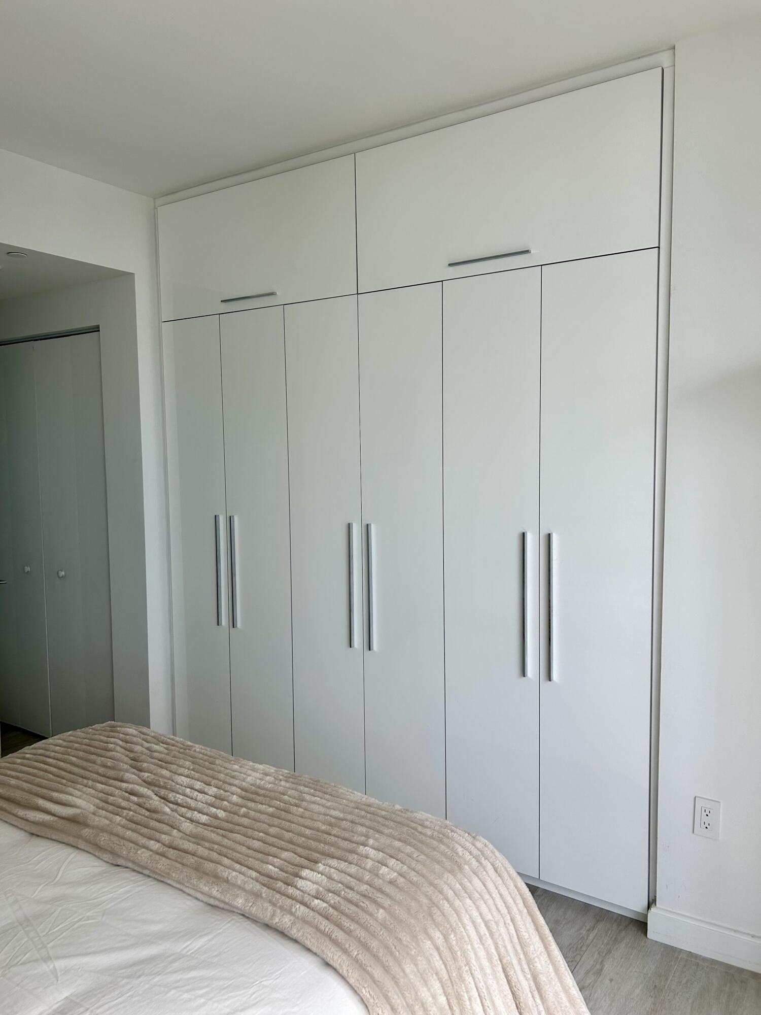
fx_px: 762
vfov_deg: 67.3
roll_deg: +0.7
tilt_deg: -6.6
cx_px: 380
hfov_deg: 53.1
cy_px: 508
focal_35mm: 26
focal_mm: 5.7
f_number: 1.5
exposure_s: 1/212
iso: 40
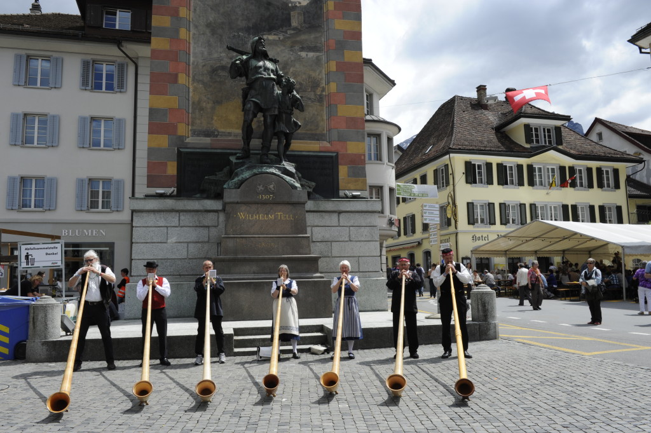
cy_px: 216
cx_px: 326
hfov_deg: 63.7
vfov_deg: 44.9
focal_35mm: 29
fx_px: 524
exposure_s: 1/400
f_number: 18
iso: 640
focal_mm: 29
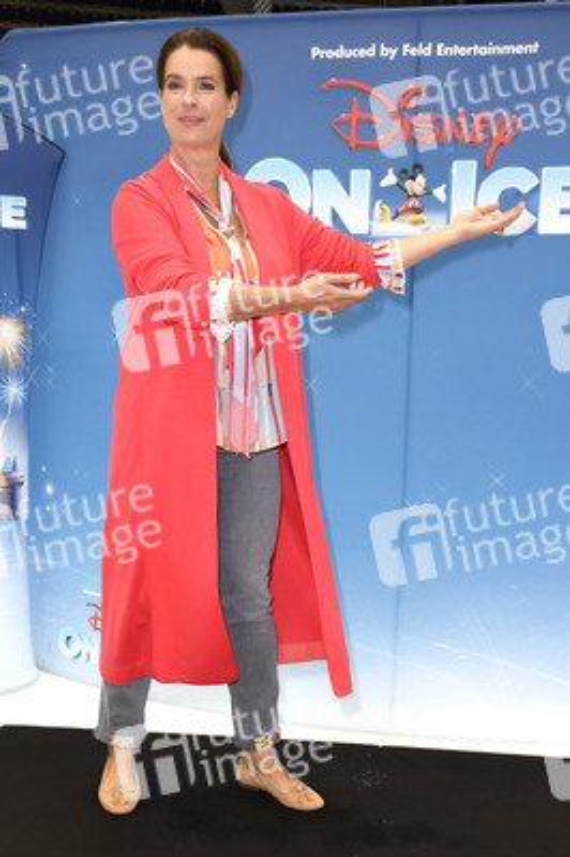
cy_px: 428
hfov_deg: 26.4
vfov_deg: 38.9
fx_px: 1213
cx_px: 285
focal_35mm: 51
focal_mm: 34
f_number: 6.3
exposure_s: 1/60
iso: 1000
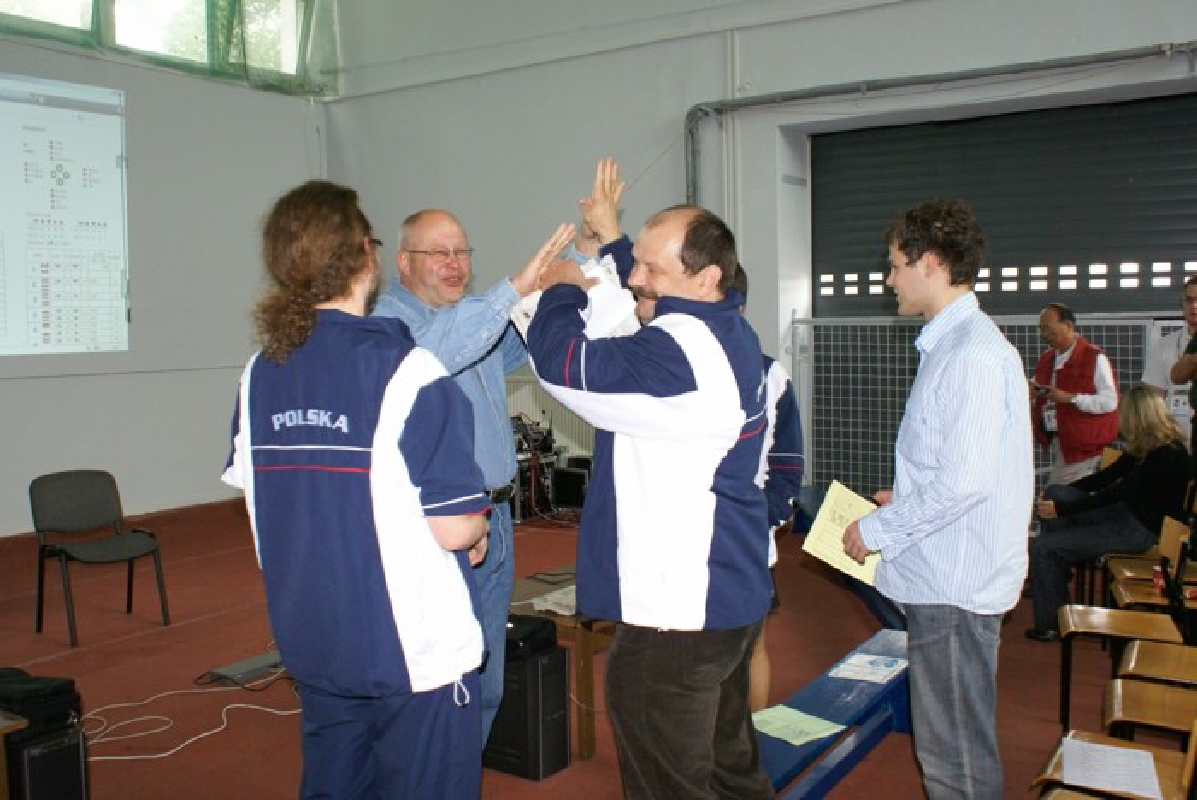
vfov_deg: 43.7
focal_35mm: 30
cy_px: 400
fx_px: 998
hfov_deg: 61.9
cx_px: 598
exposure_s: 1/40
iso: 800
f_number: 5.6
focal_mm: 20
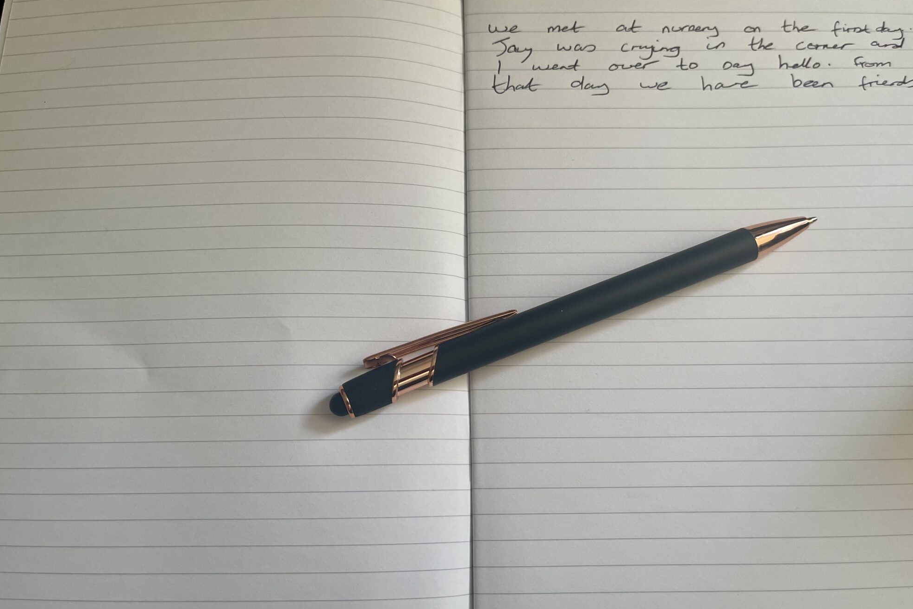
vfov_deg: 47.9
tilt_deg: -75.0
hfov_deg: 67.4
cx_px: 456
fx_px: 685
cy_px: 294
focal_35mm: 27
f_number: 1.6
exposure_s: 1/111
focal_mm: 5.1
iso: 125
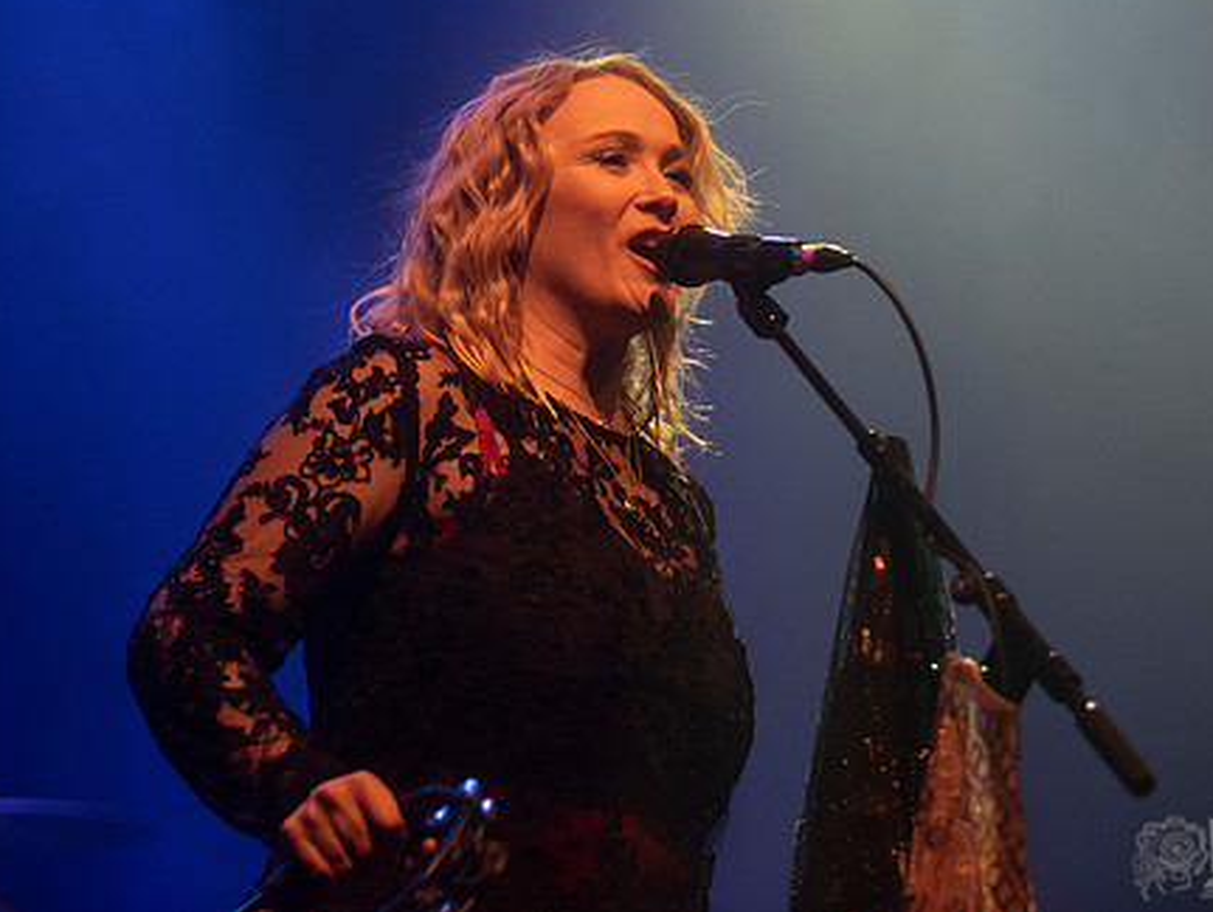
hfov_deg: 13.2
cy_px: 373
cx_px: 650
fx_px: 5261
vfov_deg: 9.9
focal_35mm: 150
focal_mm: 116
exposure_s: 1/200
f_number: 3.2
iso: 2500
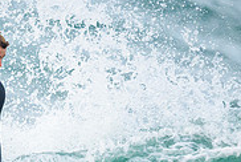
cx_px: -50
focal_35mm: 2543
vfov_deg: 0.5
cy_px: 210
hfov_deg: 0.8
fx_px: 17051
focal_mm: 800
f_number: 6.3
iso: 2200
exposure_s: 1/2000
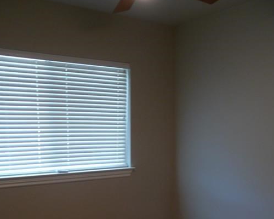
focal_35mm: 42
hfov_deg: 43.8
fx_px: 341
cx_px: 141
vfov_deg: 34.3
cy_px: 185
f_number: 3.3
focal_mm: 4.7
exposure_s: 1/8
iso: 100
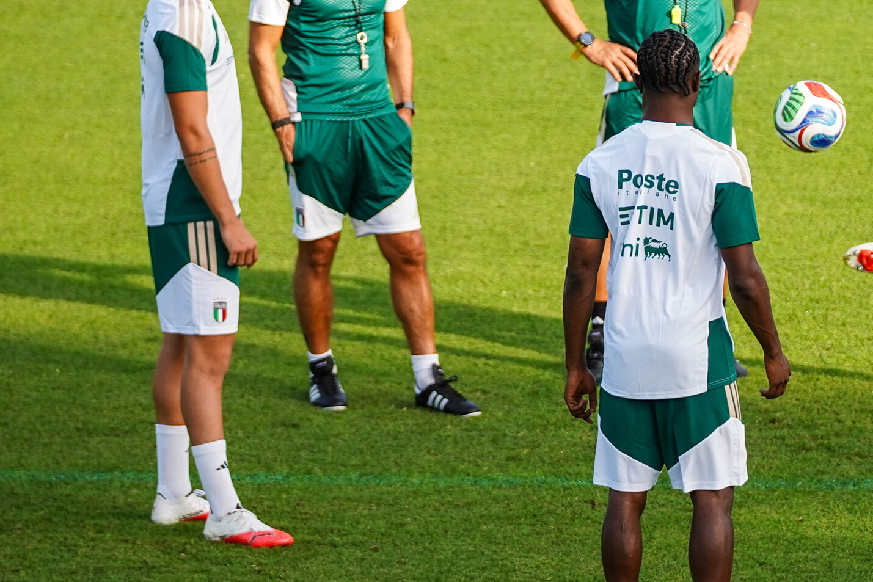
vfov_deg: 3.5
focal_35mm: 393
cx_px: 669
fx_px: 9531
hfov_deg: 5.2
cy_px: 239
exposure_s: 1/1250
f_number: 2.8
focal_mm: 156
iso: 200
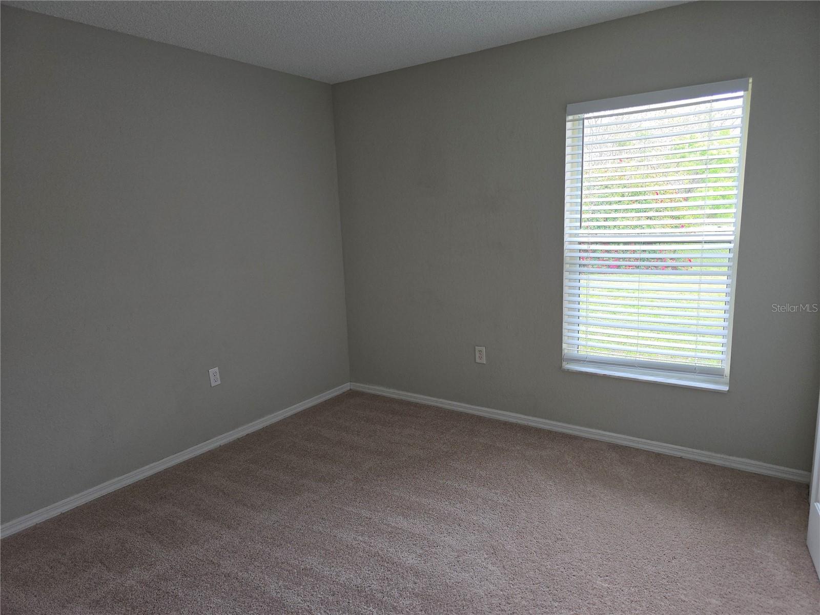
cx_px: 410
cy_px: 308
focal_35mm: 23
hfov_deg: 73.9
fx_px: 545
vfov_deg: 58.9
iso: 80
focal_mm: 6.3
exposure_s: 1/180
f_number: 1.7
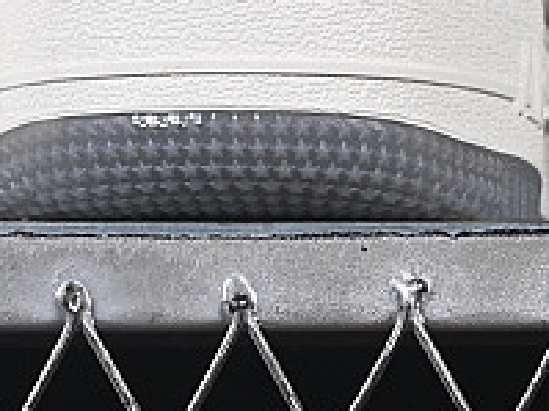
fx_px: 6197
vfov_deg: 3.8
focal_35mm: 391
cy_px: -400
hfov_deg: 5.1
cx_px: 8
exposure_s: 1/80
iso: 160
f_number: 8
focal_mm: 50
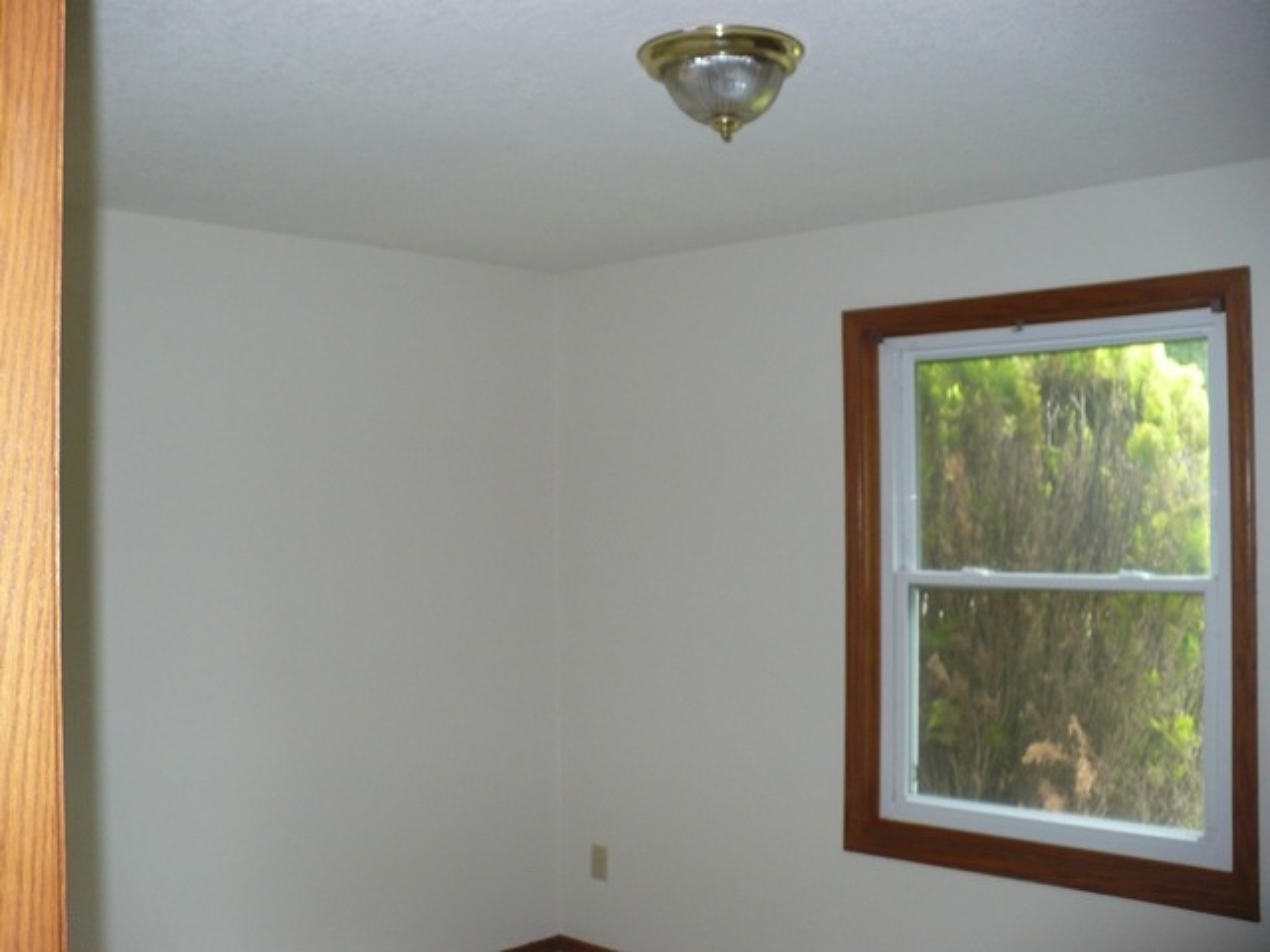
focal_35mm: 37
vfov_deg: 38.7
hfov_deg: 50.1
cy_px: 476
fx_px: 1357
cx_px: 635
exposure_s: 1/30
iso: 160
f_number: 2.8
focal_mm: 6.1
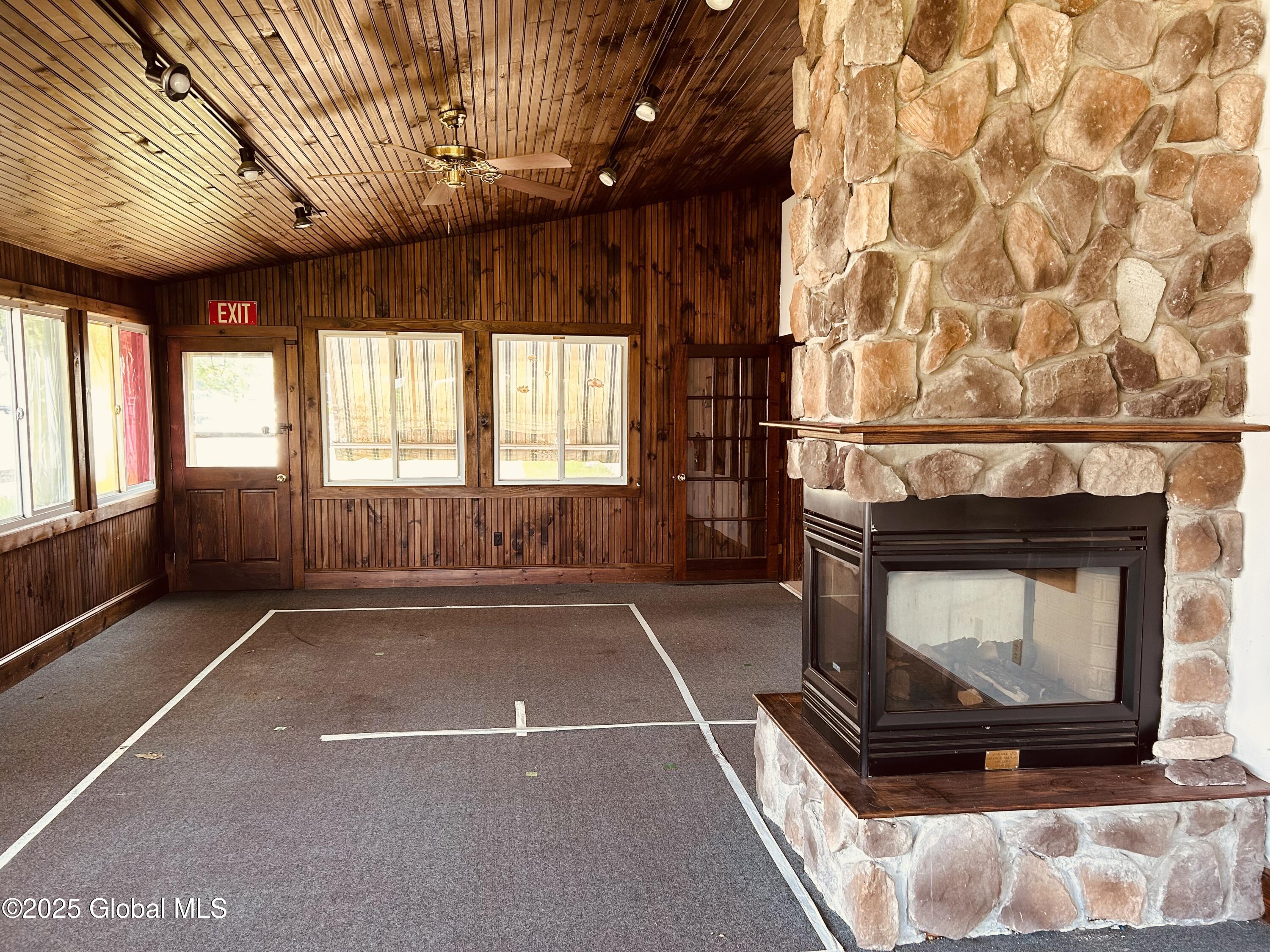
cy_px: 476
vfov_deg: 53.1
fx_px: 954
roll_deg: +0.3
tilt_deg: -5.2
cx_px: 635
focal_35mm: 26
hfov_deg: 67.3
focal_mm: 5.7
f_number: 1.5
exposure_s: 1/77
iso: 125
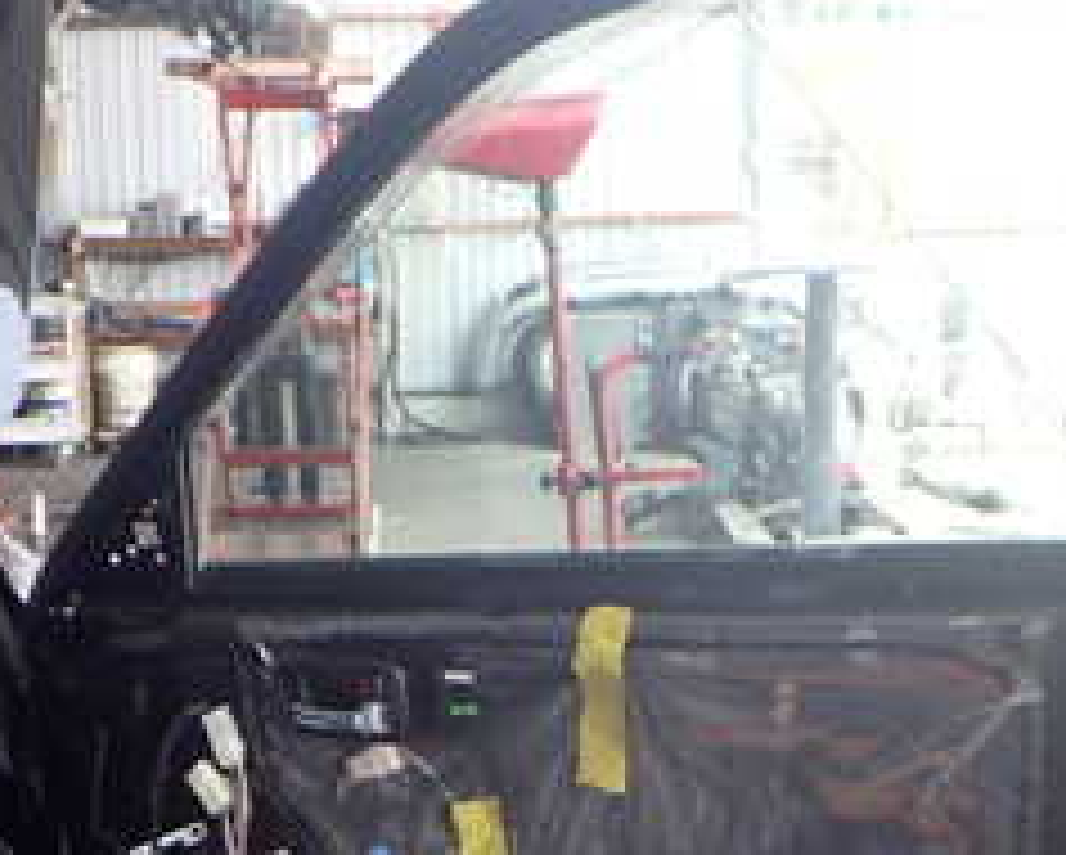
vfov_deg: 20.6
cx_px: 427
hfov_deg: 25.7
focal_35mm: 74
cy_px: 576
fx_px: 2337
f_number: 2.3
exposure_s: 1/160
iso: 100
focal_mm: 5.4
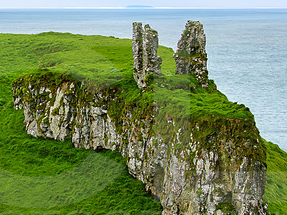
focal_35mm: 140
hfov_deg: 14.0
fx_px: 1160
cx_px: 63
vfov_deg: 10.6
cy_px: 106
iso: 500
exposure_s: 1/200
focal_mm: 40
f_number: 18
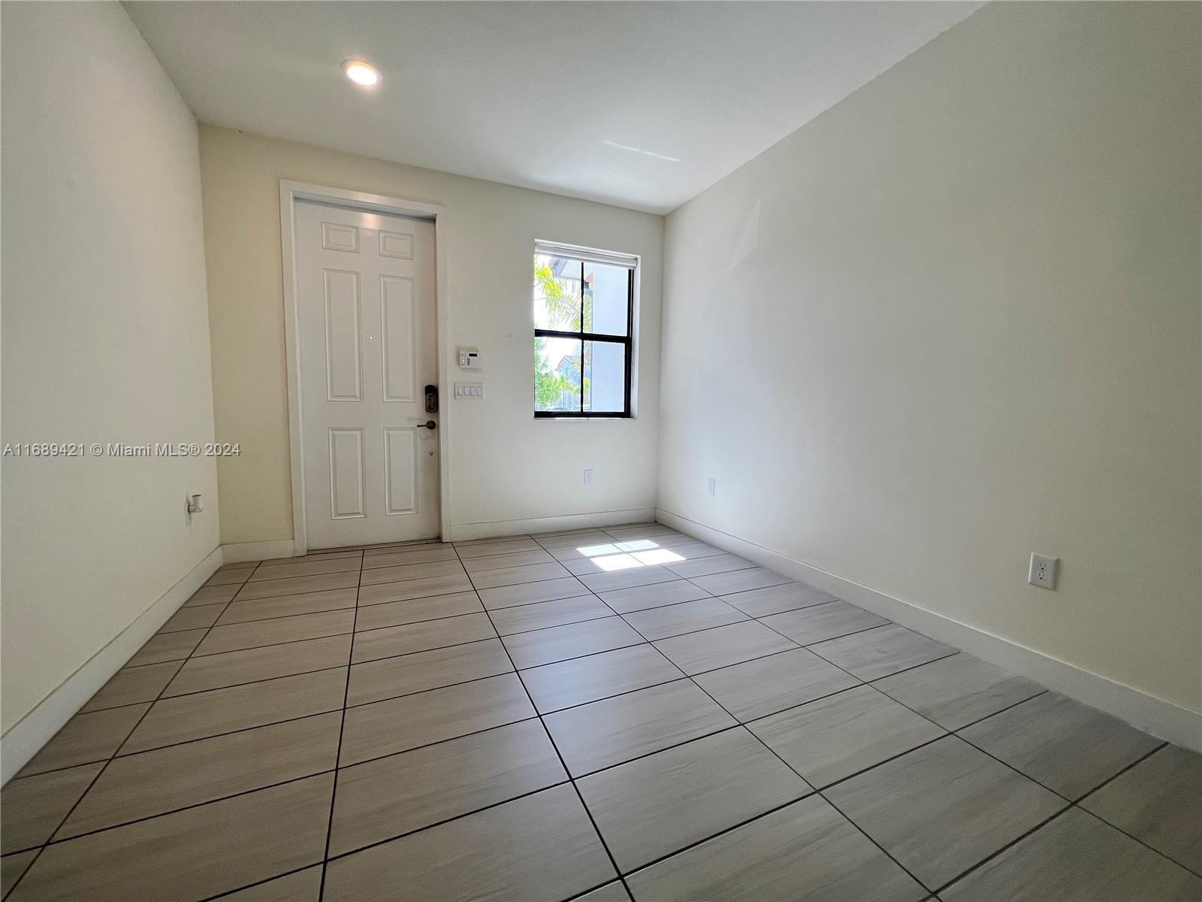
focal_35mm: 13
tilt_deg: -4.4
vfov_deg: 89.9
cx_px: 601
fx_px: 451
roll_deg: -0.8
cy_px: 451
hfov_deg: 106.2
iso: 50
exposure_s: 1/120
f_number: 1.8
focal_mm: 1.57
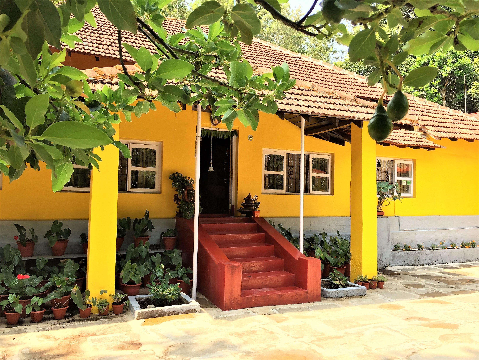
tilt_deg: +2.2
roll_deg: -1.3
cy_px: 180
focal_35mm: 29
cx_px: 240
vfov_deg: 48.2
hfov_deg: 61.7
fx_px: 401
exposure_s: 1/218
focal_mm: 4.15
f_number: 2.2
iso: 32
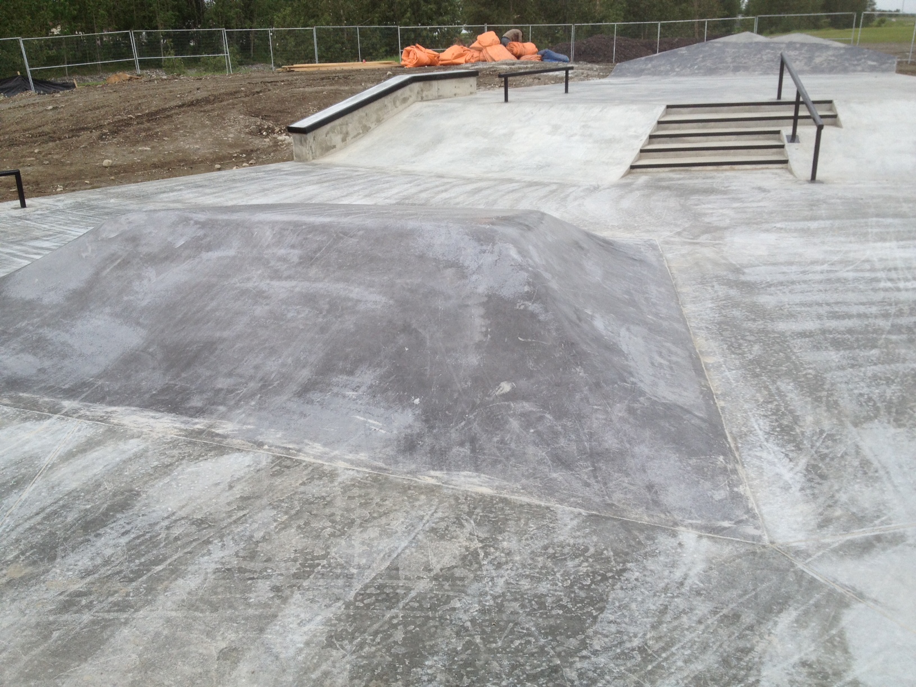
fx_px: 926
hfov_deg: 52.6
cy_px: 344
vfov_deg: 40.7
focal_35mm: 35
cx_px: 458
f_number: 2.4
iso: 64
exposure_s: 1/403
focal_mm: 4.28
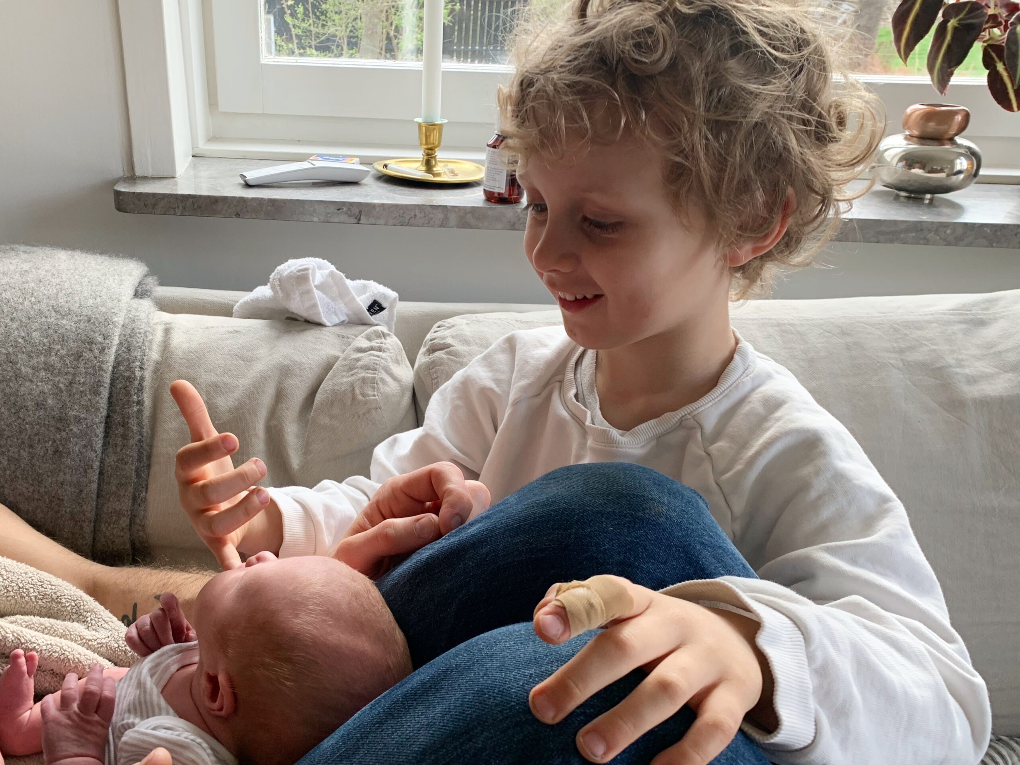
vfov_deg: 53.1
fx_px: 766
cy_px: 382
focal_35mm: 26
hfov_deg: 67.3
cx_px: 510
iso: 100
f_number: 1.8
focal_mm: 4.25
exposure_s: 1/106
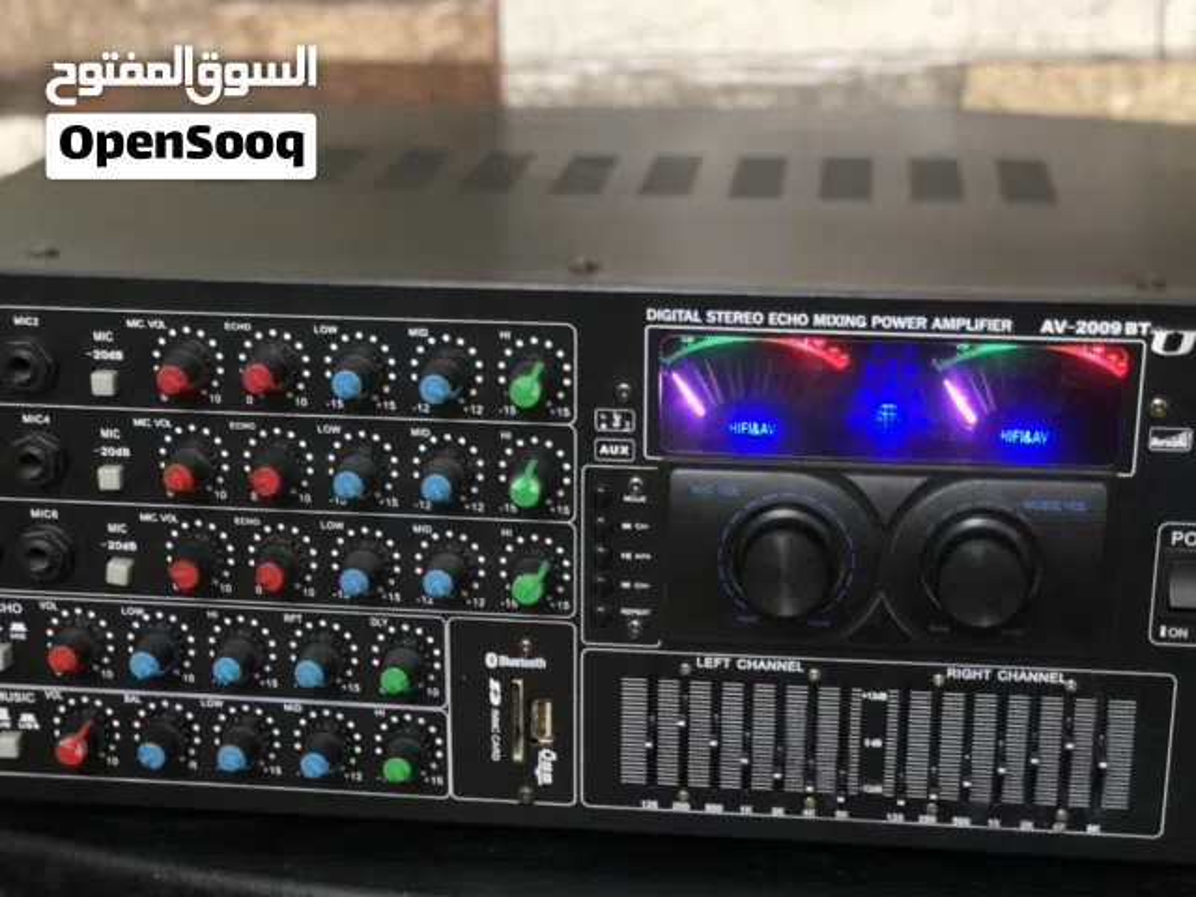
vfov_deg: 28.0
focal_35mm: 52
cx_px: 598
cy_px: 448
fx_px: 1797
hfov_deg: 36.8
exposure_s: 1/8
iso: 200
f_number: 2.4
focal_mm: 6
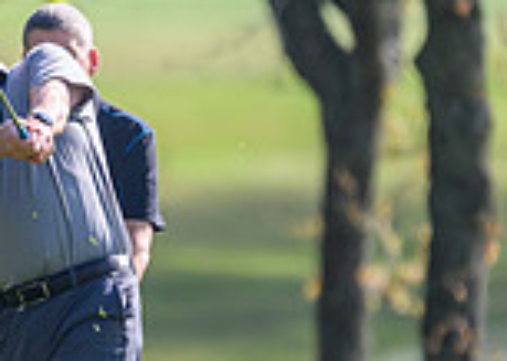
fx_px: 36196
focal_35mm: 2516
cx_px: -221
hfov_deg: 0.8
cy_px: 148
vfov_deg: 0.6
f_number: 4
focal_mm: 560
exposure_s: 1/3200
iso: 500
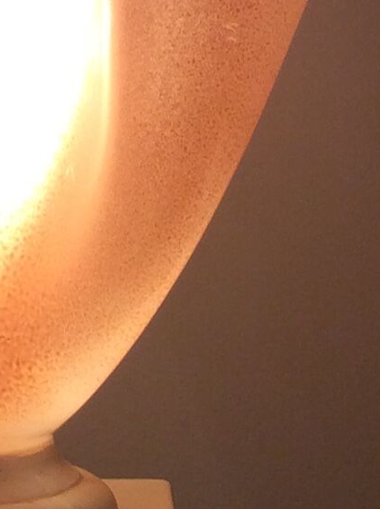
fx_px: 2187
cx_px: 62
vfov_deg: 12.7
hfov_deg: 9.9
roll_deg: +0.1
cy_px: -214
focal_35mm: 149
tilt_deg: +5.4
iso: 40
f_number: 2.4
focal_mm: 3.3
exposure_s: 1/25
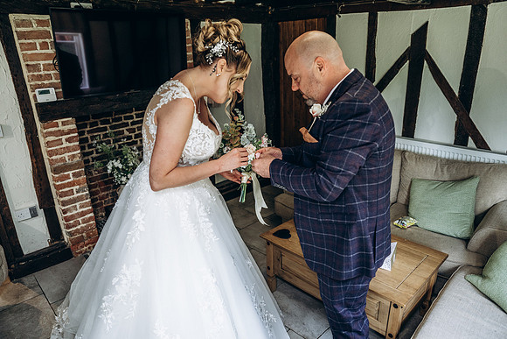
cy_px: 170
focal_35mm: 24
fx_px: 338
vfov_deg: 53.2
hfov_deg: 73.7
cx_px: 254
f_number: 2.8
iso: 800
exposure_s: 1/125
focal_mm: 24
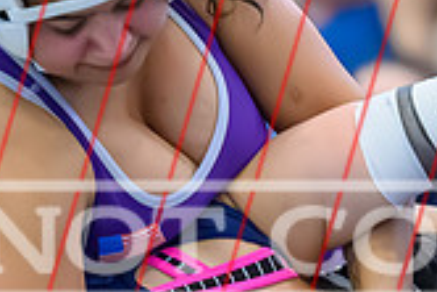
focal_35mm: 715
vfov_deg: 1.9
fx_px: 8687
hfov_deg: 2.9
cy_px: 127
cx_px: 299
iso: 10000
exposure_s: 1/640
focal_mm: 160
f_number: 2.8
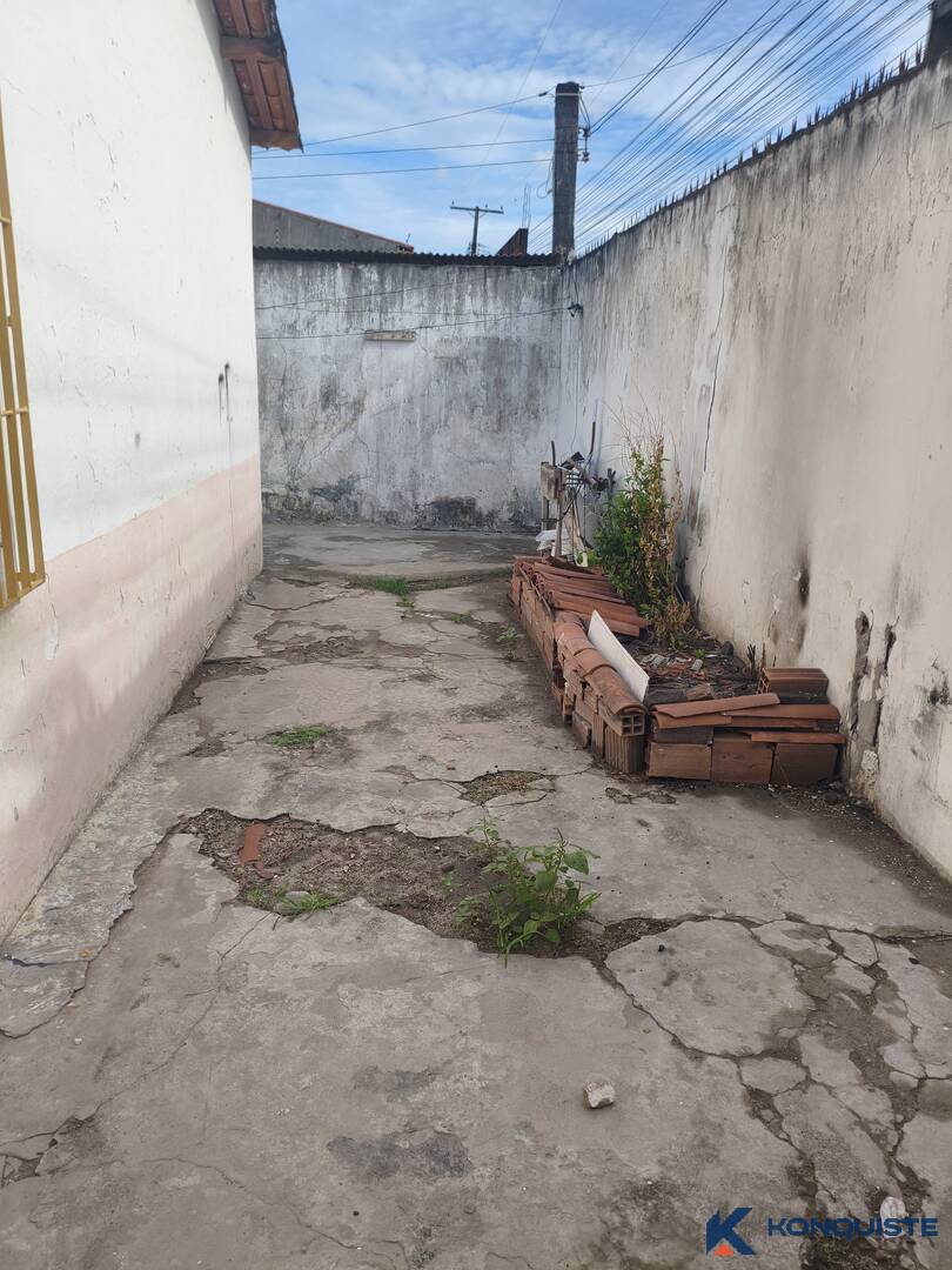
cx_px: 476
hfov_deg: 53.1
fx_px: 953
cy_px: 635
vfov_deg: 67.3
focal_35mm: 26
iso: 80
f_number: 1.5
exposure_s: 1/2771
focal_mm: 4.94
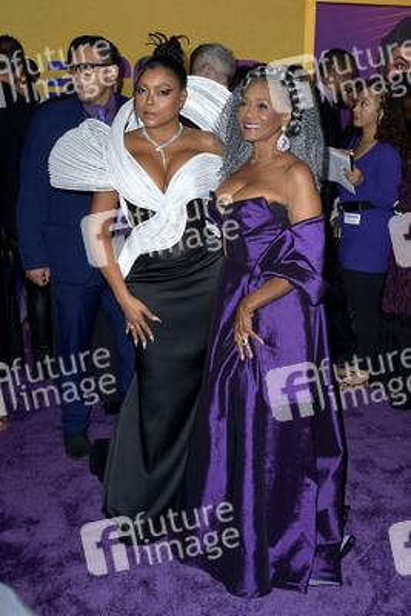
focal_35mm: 32
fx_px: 547
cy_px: 308
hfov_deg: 41.1
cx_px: 206
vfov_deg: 58.7
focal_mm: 32
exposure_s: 1/250
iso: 320
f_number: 6.3
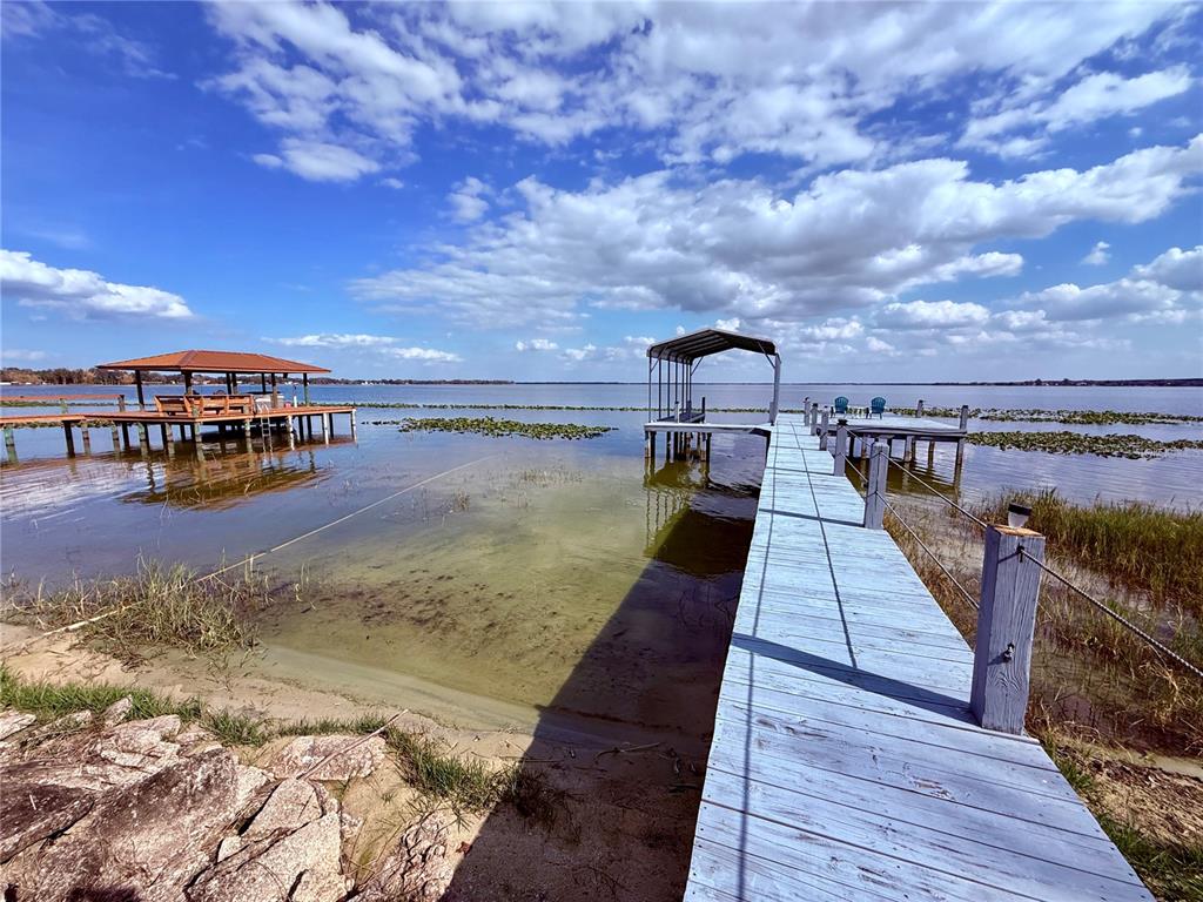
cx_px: 602
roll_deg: +0.4
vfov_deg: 85.7
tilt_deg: -7.5
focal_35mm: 14
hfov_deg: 102.1
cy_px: 451
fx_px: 487
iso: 50
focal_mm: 2.22
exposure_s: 1/2717
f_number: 2.2
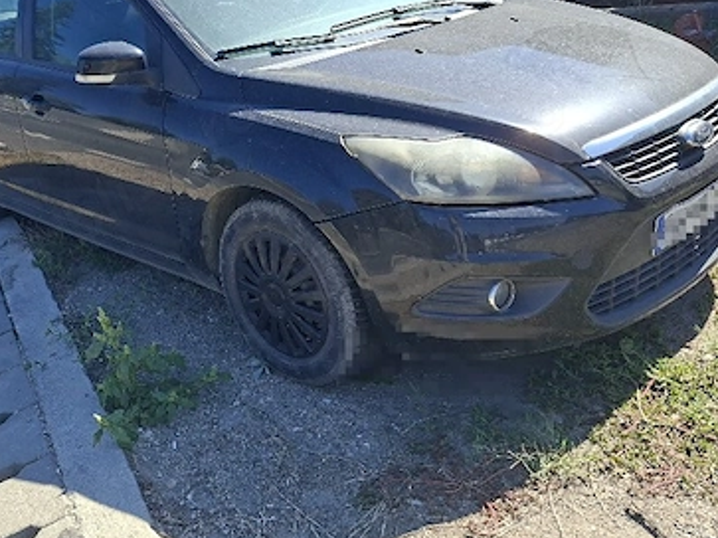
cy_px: 202
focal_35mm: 38
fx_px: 788
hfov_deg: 47.7
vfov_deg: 37.5
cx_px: 208
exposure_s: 1/1250
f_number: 1.8
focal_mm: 5.54
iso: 50
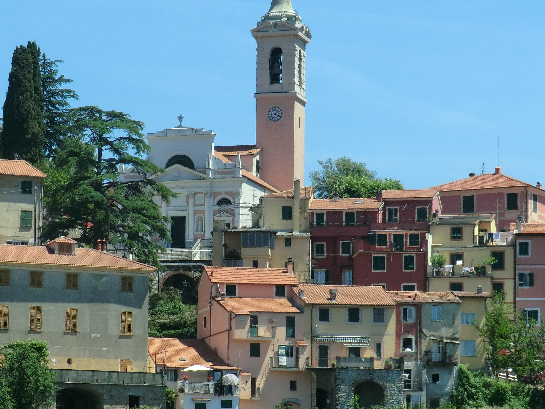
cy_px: 276
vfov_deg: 8.2
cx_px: 262
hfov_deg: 10.9
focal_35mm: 181
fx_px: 2850
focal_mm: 18.8
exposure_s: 1/400
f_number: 5
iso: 80
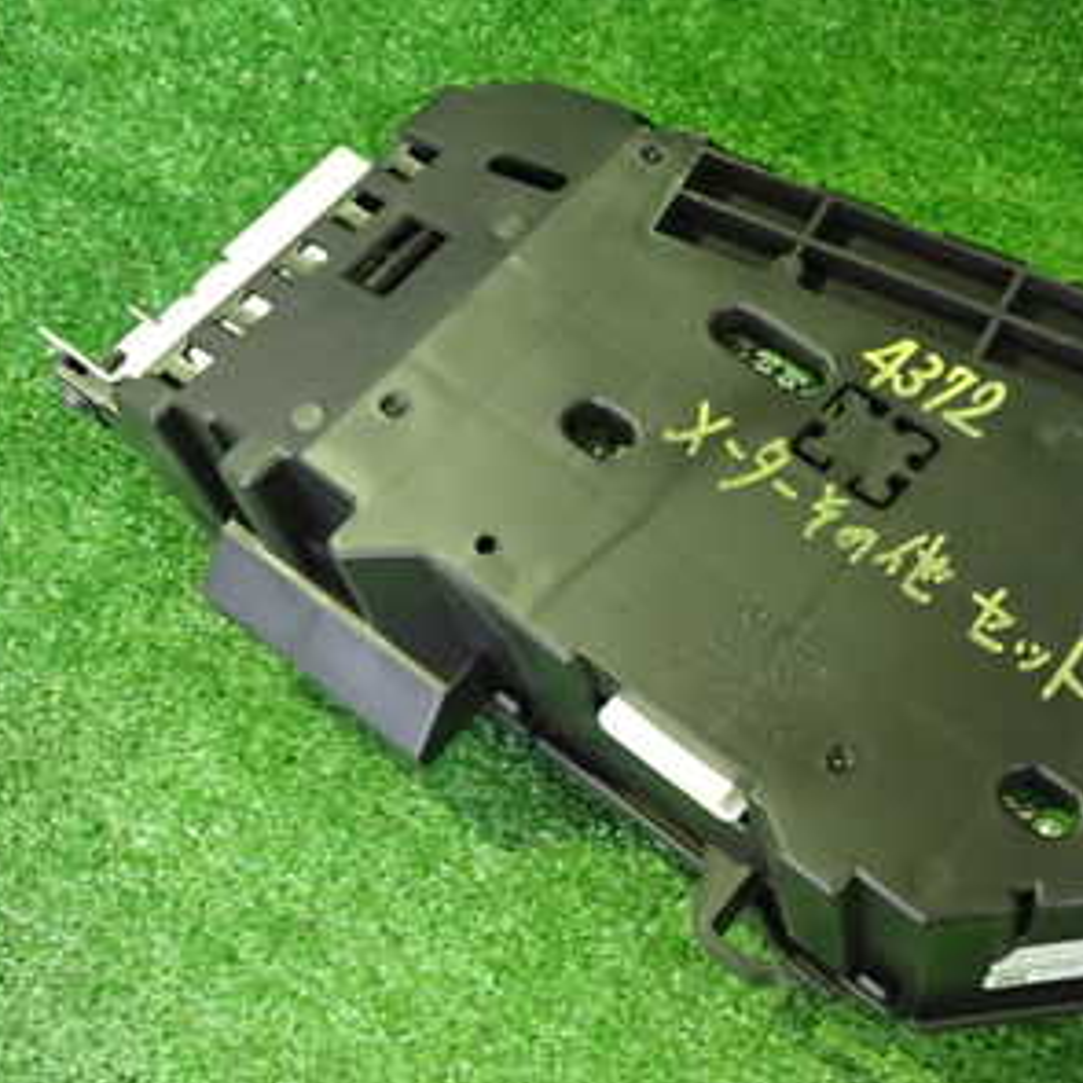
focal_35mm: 54
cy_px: 529
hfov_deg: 30.8
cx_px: 870
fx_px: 1911
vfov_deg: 31.6
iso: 1000
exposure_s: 1/30
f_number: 2.3
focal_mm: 5.4
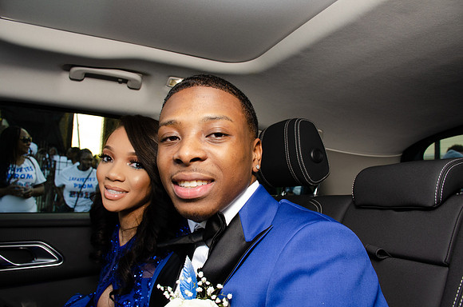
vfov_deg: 47.7
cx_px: 232
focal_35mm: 27
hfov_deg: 67.5
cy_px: 154
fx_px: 346
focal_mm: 18
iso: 400
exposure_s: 1/60
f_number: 5.6
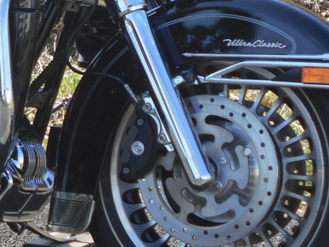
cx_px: -85
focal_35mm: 180
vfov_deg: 8.2
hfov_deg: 10.8
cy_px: -32
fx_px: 1710
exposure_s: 1/250
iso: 80
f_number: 4.9
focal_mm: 10
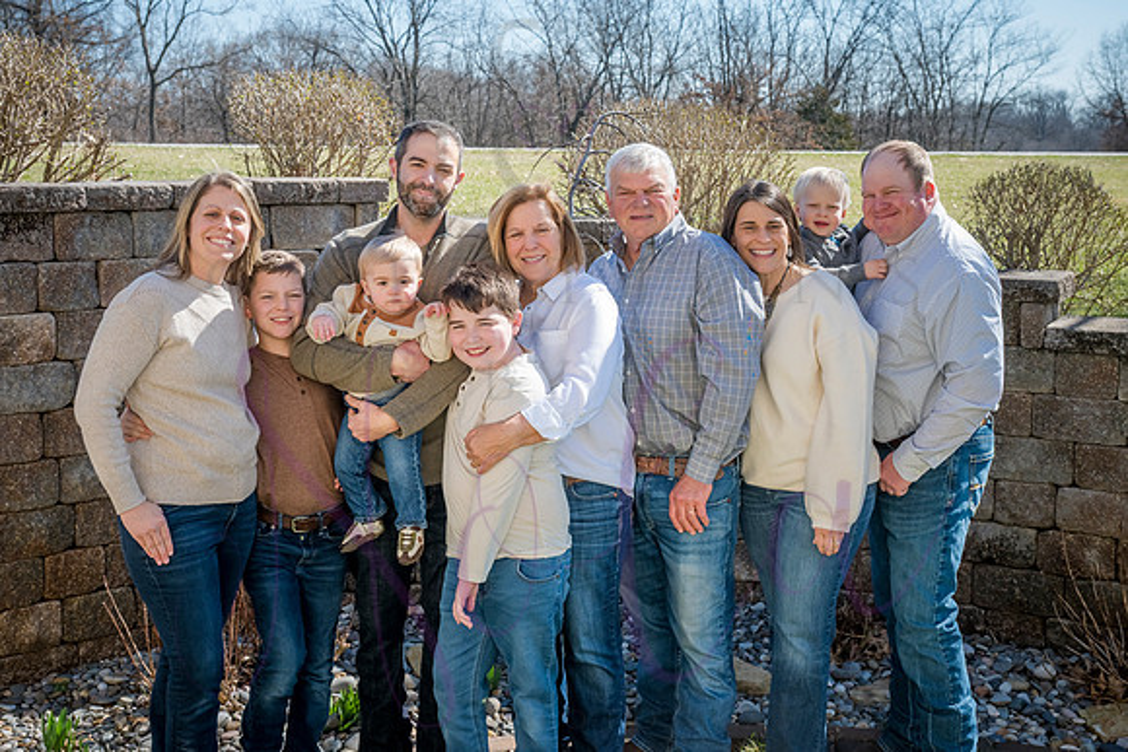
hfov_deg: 40.6
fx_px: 1523
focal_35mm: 49
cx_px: 550
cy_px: 317
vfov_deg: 27.7
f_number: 7.1
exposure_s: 1/640
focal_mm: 42
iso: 400
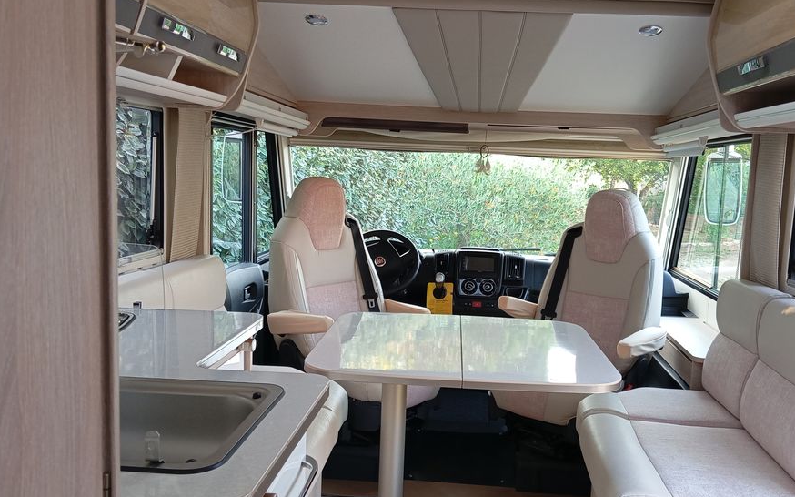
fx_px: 737
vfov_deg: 37.3
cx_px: 430
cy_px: 260
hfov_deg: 56.6
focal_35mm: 34
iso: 821
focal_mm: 4.22
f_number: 1.8
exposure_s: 1/50
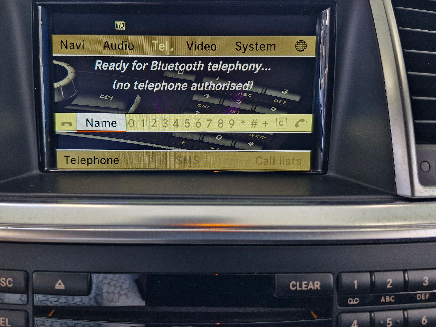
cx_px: 192
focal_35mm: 28
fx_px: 353
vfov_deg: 49.7
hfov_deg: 63.2
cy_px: 147
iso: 160
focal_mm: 5.54
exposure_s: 1/53
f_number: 1.8
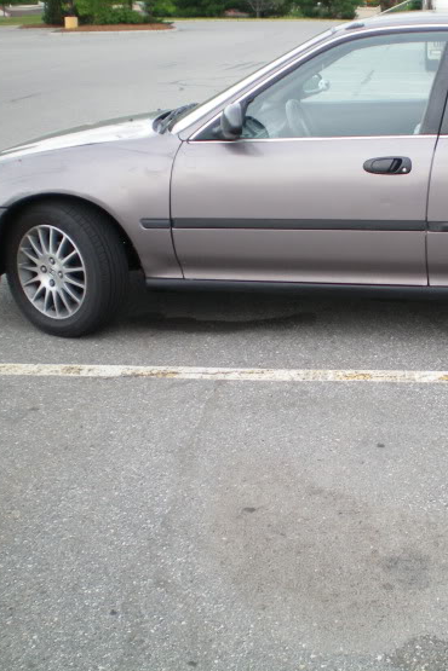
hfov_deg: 23.1
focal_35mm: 57
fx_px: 1064
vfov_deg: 35.0
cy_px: 317
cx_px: 409
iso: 64
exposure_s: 1/60
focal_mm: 6.3
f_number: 3.1
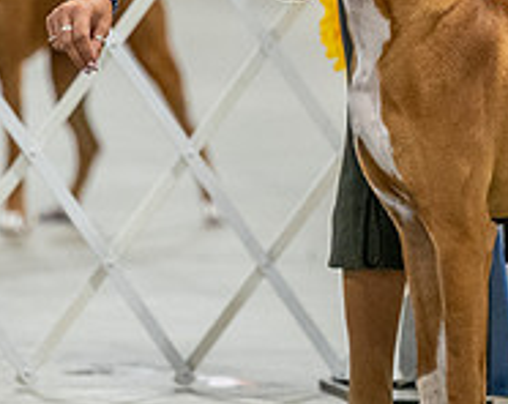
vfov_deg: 2.3
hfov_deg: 2.8
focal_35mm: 683
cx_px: 441
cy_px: -49
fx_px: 10247
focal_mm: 200
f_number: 3.5
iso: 6400
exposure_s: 1/250
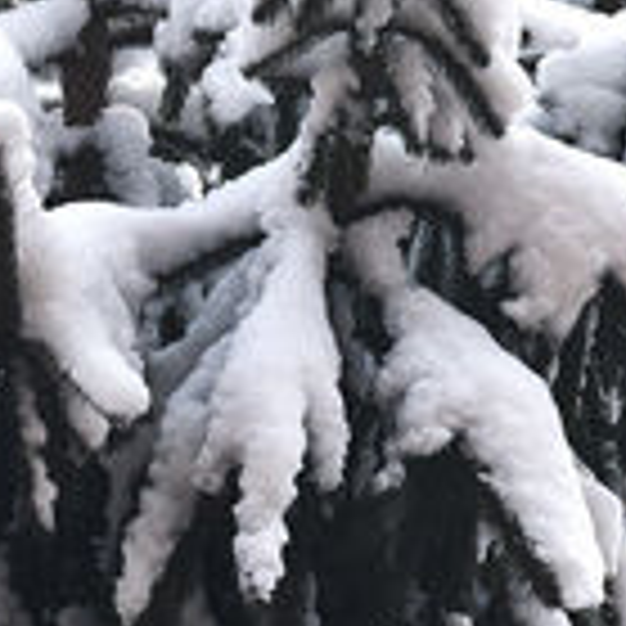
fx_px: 15161
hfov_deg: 2.4
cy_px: -137
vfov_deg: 2.4
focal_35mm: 741
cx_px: 703
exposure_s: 1/400
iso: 200
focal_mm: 90
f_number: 6.3
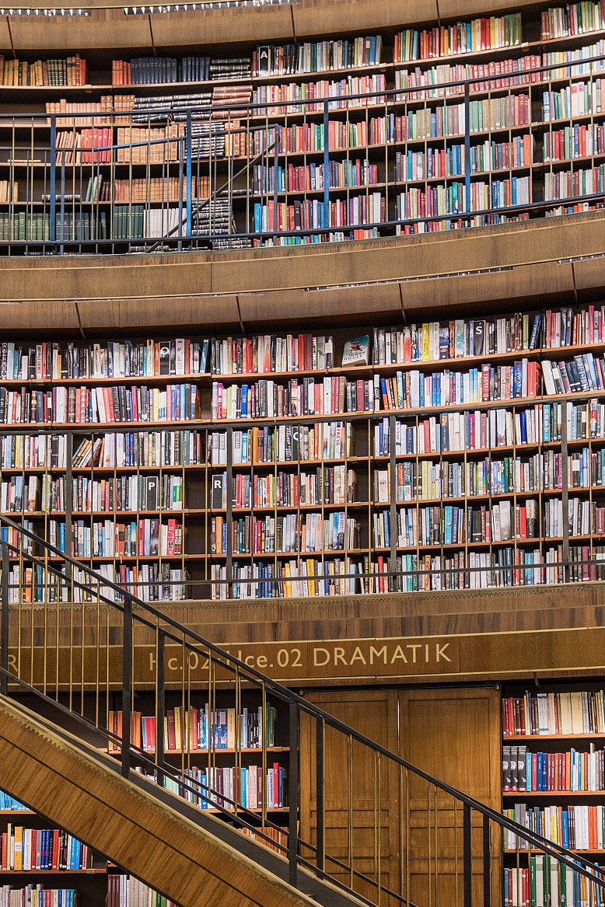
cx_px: 205
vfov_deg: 41.1
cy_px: 480
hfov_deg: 27.9
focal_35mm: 48
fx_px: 1210
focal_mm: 35
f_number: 3.2
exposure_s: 1/160
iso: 1600
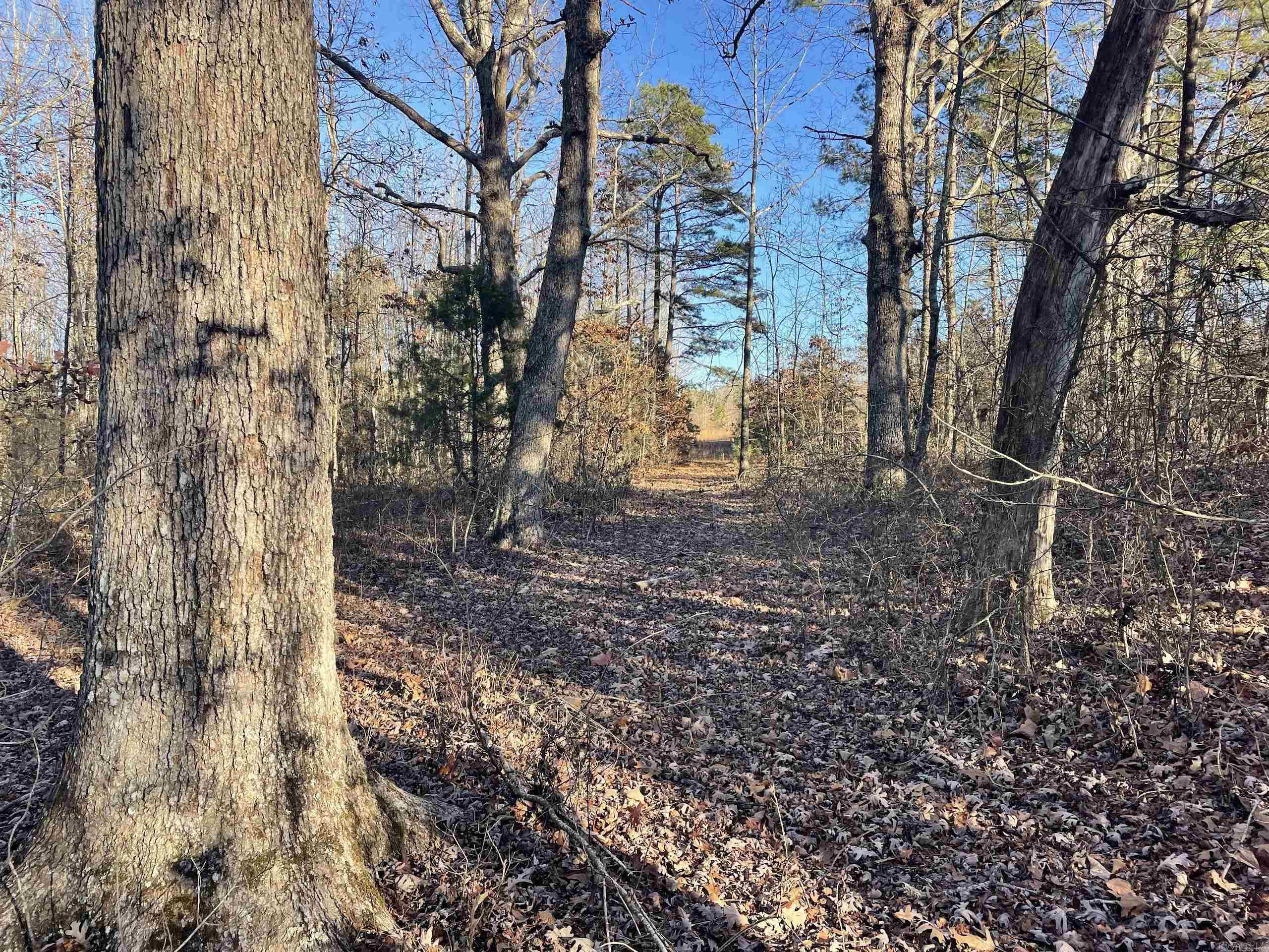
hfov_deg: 67.3
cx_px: 634
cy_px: 476
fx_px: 953
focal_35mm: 26
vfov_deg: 53.1
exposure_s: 1/543
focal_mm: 4.2
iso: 32
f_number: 1.6
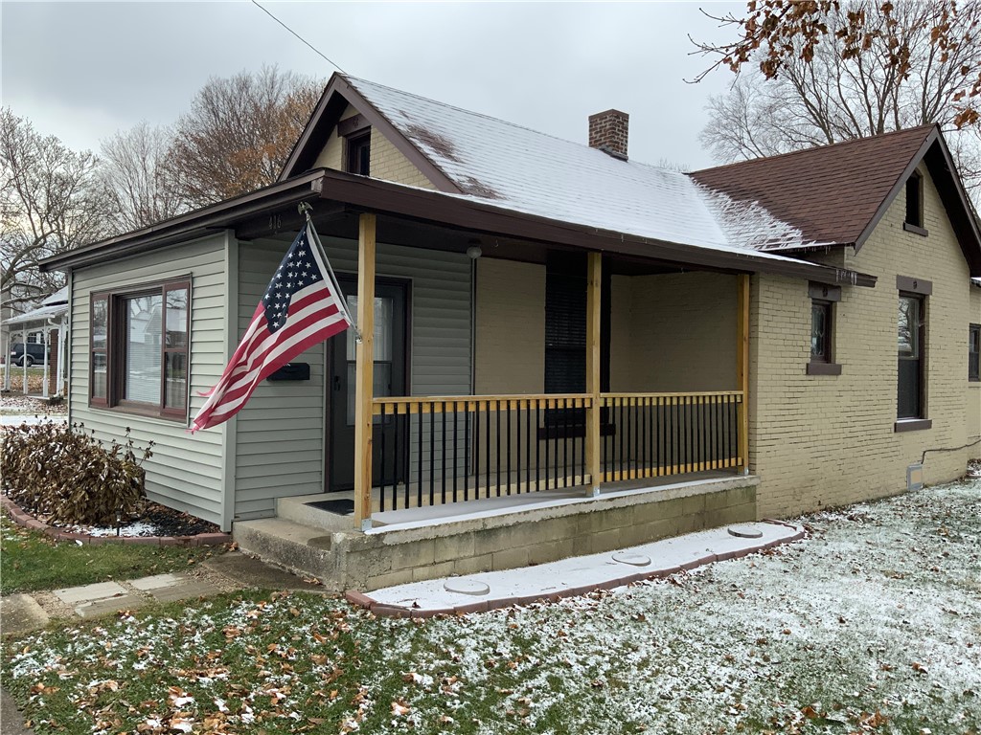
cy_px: 368
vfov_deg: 48.2
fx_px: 822
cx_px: 490
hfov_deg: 61.7
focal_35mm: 29
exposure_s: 1/829
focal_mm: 3
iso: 16
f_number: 1.8
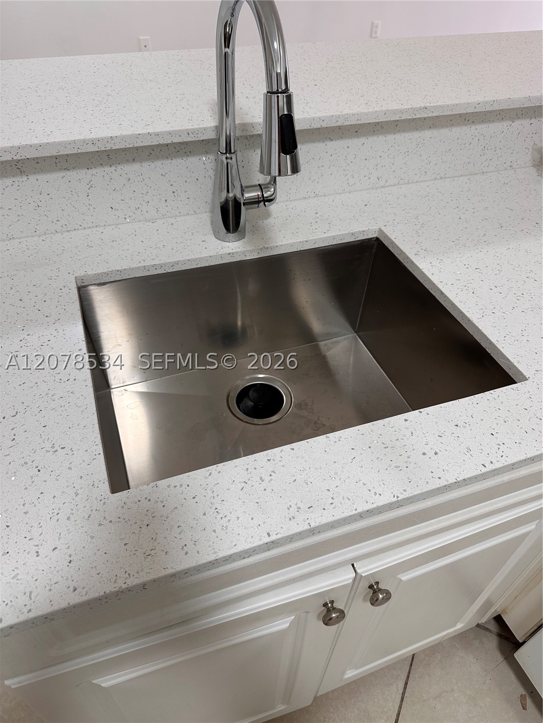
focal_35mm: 24
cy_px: 362
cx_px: 272
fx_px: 502
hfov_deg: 56.8
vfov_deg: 71.6
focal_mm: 6.86
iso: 160
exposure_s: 1/120
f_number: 1.78
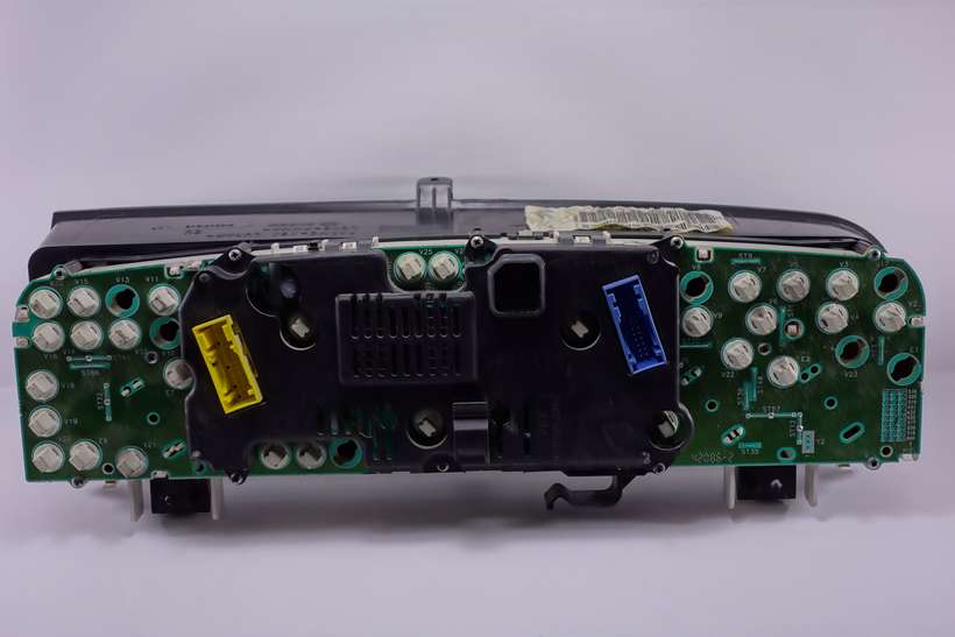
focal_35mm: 48
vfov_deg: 28.1
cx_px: 478
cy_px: 318
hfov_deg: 41.1
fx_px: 1273
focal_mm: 17.8
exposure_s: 1/60
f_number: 3.2
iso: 125
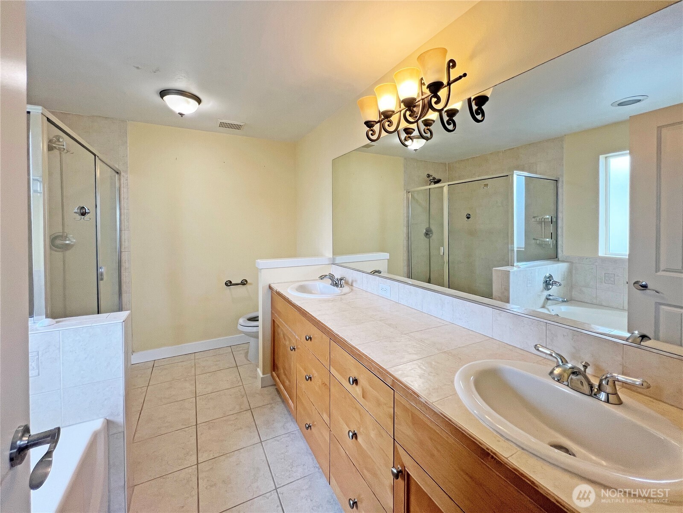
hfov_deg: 106.2
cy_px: 256
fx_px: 256
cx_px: 342
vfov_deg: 89.9
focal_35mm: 13
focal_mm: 1.57
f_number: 1.8
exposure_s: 1/120
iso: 100
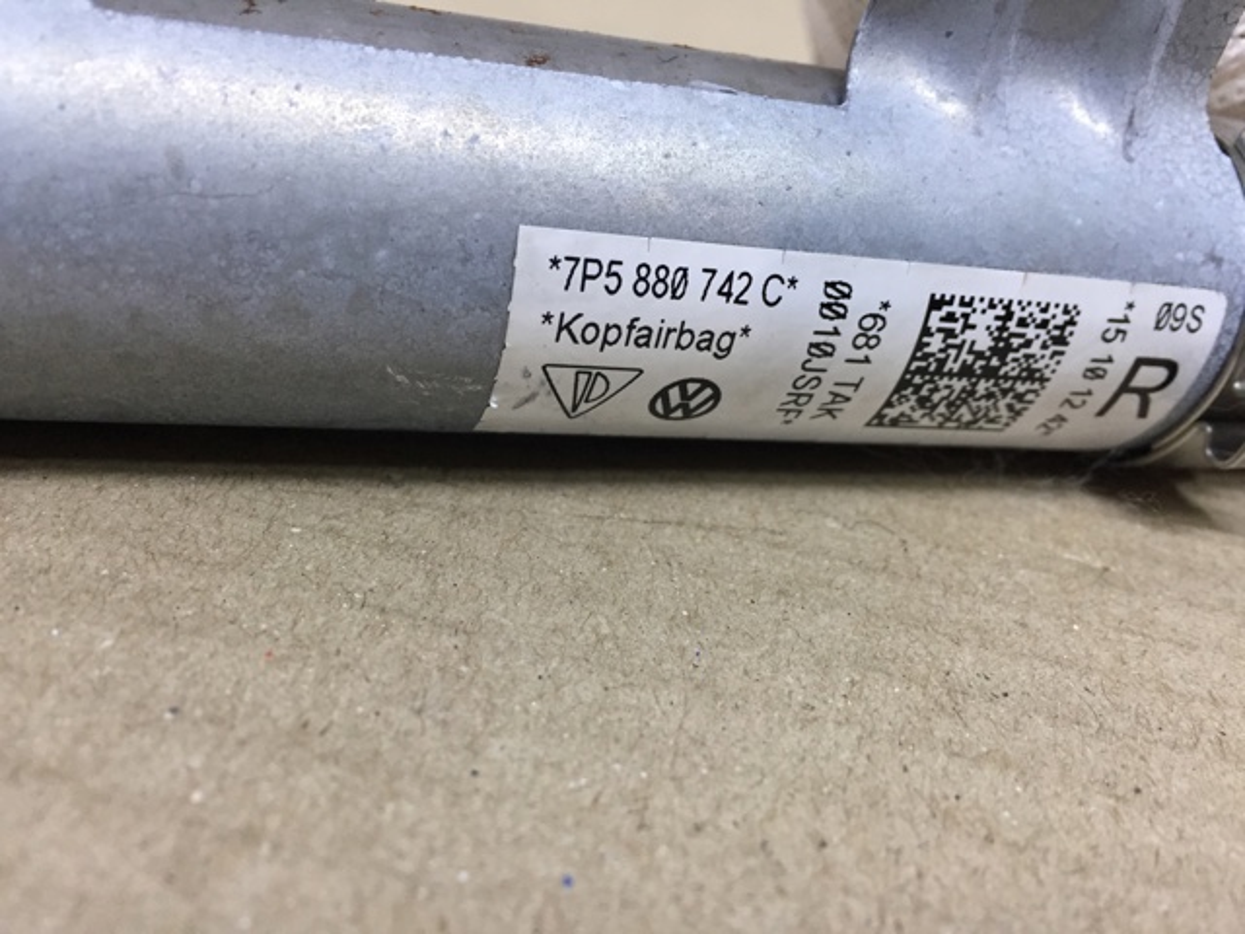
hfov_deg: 61.7
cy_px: 467
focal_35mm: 29
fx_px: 1043
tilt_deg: -28.5
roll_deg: -11.3
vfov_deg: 48.2
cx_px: 622
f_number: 2.2
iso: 80
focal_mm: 4.15
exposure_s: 1/33
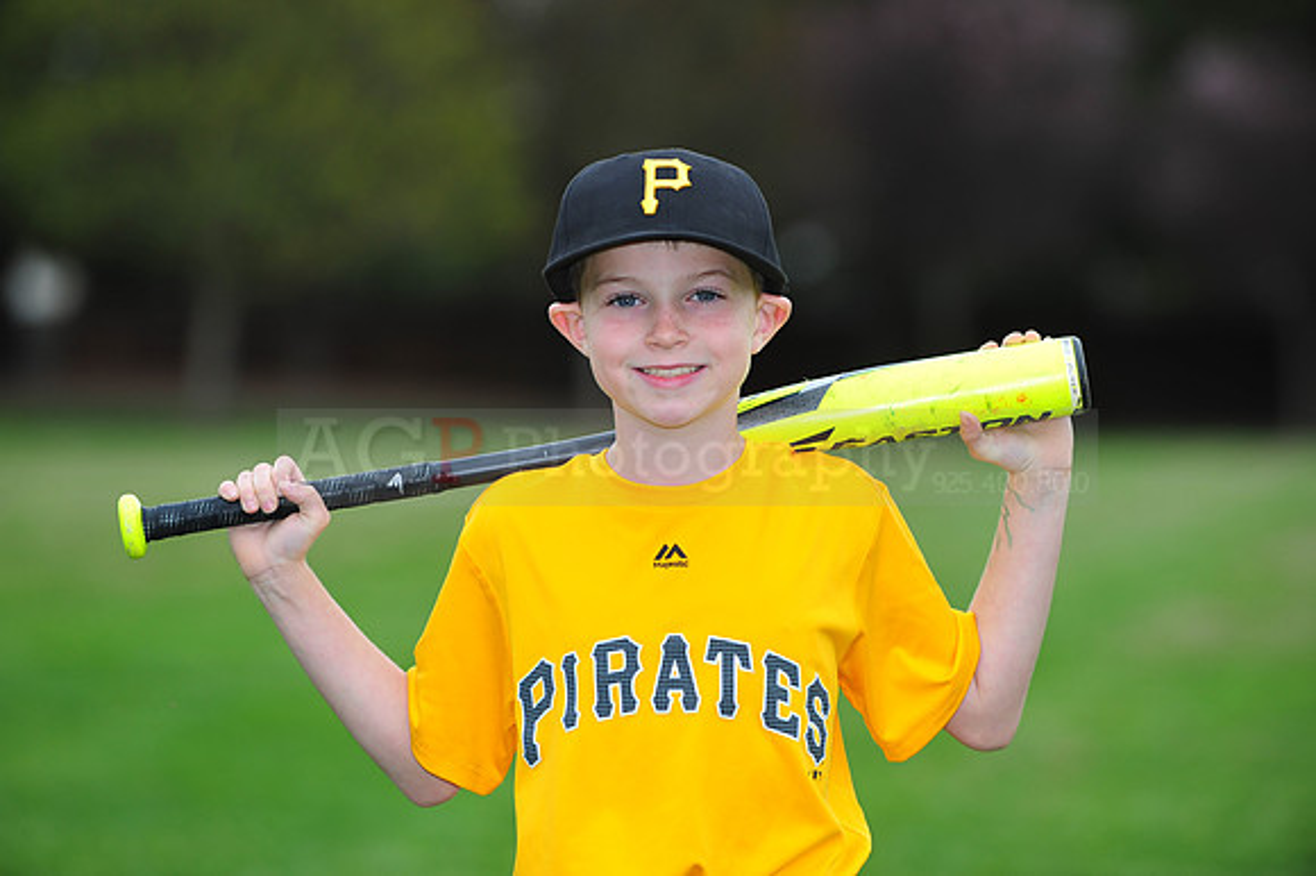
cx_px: 658
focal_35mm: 200
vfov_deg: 6.9
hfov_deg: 10.3
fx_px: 7307
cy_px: 438
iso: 400
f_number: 5
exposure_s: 1/640
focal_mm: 200
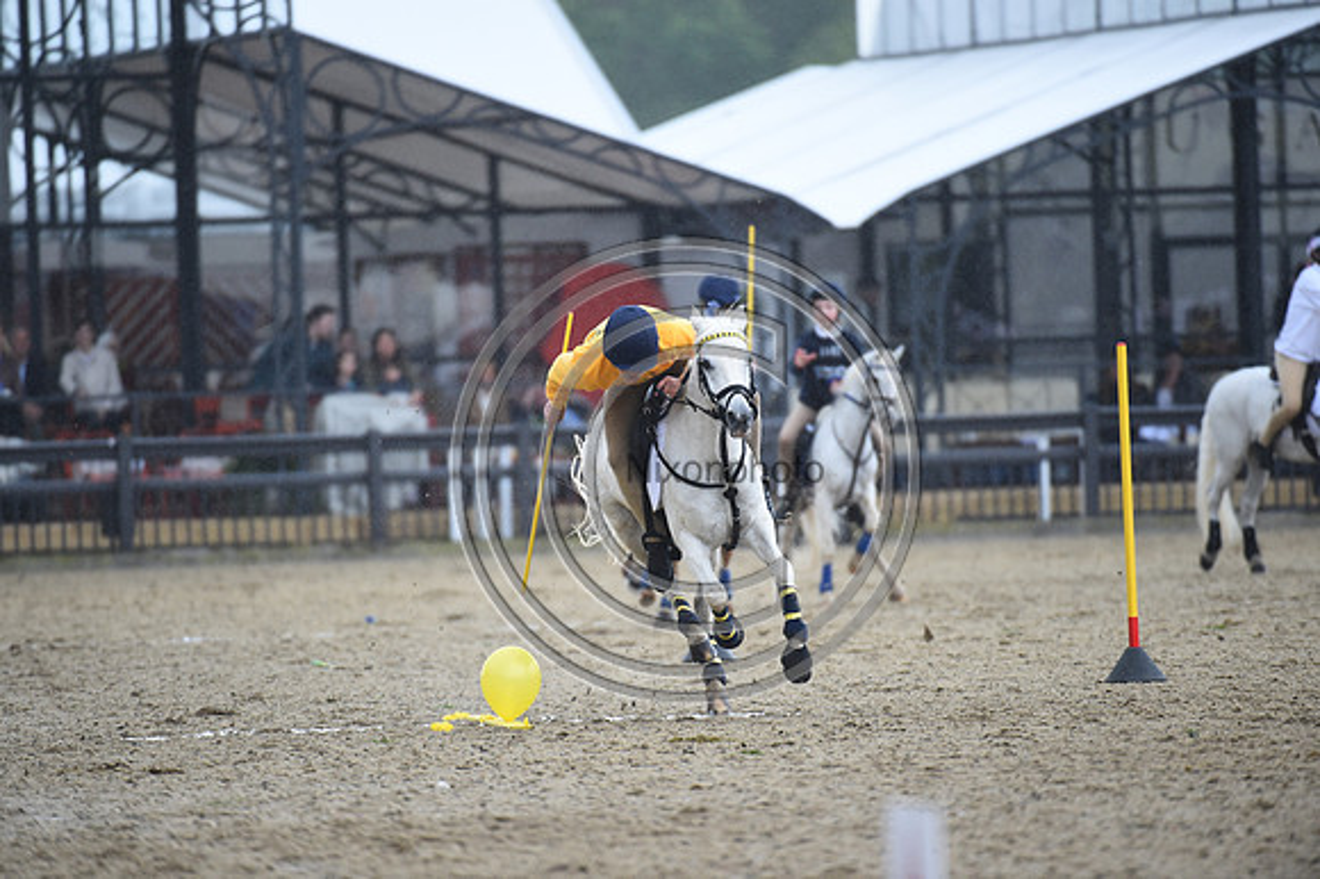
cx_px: 660
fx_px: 14658
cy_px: 440
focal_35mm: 400
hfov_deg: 5.2
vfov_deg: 3.4
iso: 1600
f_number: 4.5
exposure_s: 1/800
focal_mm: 400
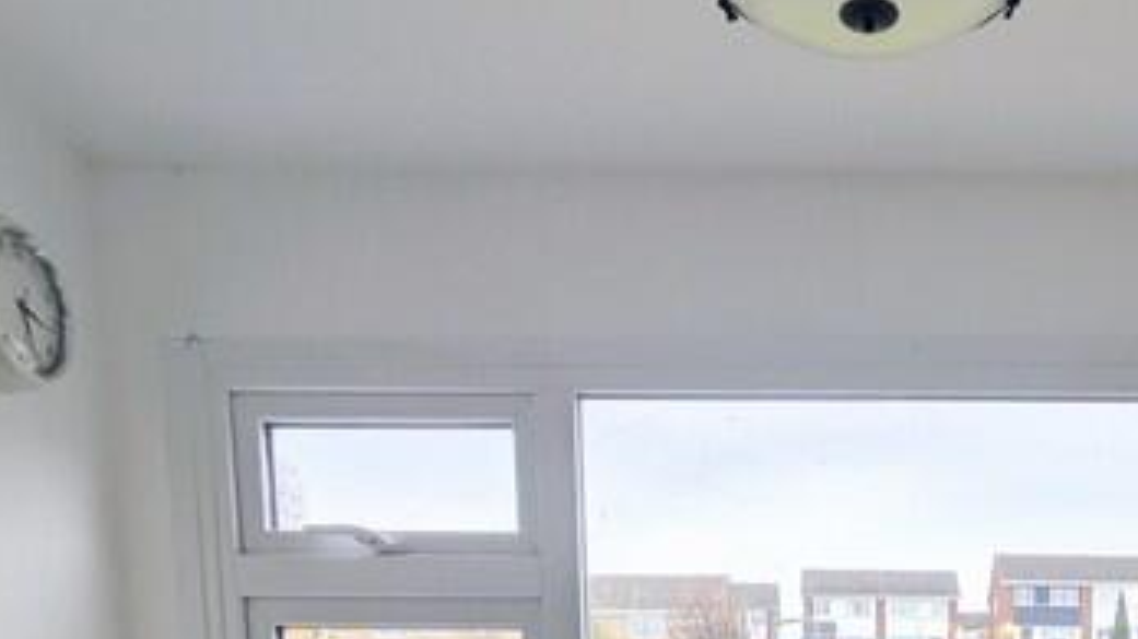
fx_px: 1358
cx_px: 931
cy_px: 1044
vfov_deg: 21.0
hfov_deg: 43.1
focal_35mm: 45
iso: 47
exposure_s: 1/257
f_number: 2.2
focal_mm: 1.83
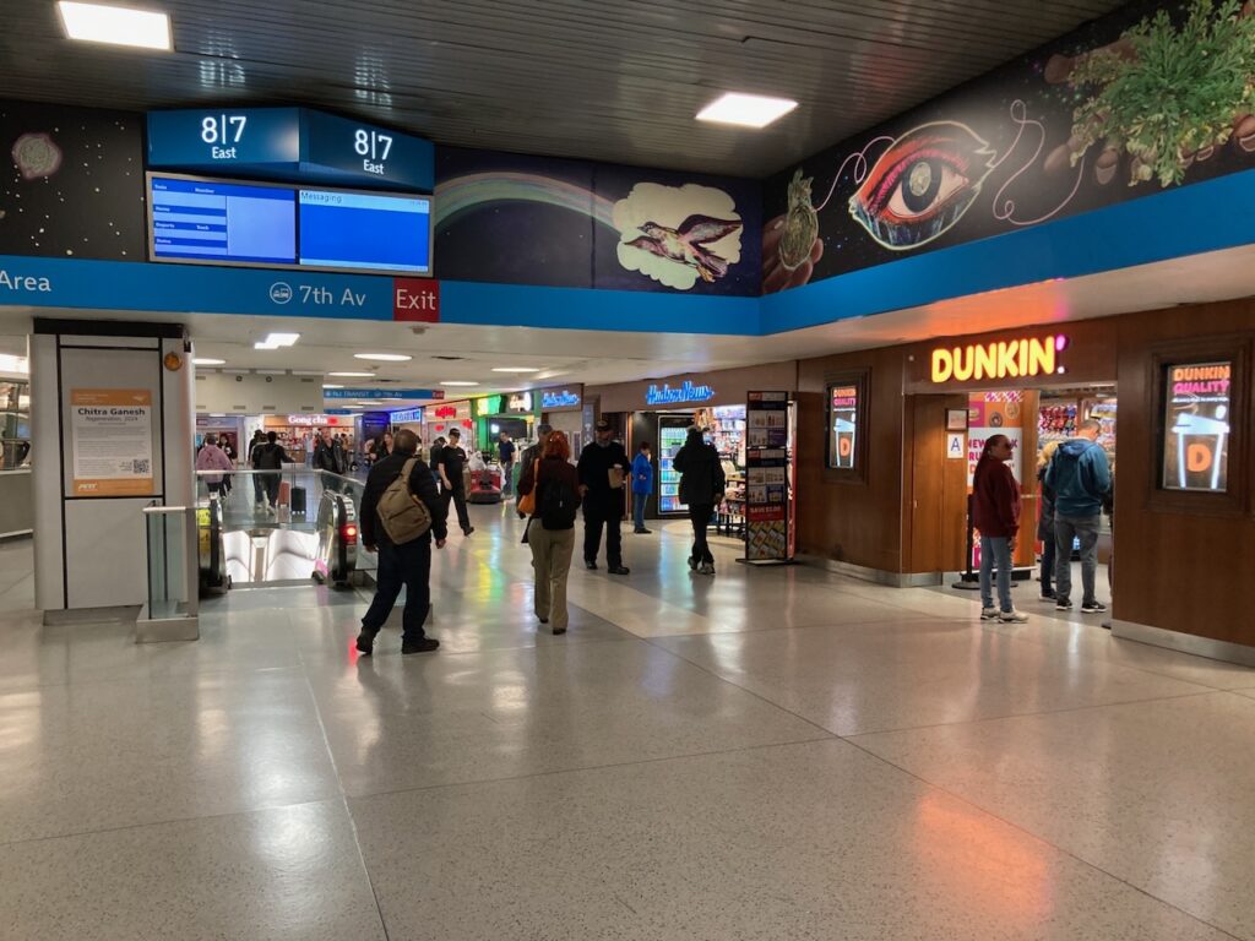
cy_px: 470
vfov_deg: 49.7
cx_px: 628
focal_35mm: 28
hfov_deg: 63.4
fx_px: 1015
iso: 160
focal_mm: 3.99
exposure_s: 1/60
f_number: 1.8
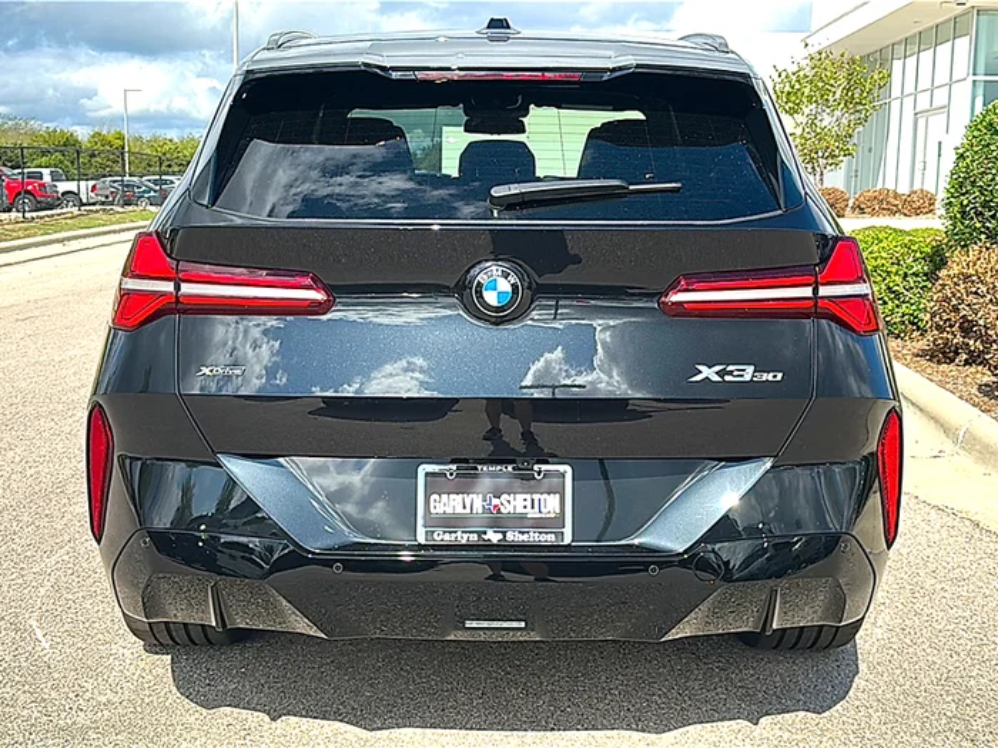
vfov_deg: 37.7
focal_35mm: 38
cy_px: 374
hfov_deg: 49.0
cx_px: 499
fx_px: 1096
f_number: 1.78
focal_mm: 6.86
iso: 80
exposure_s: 1/3623
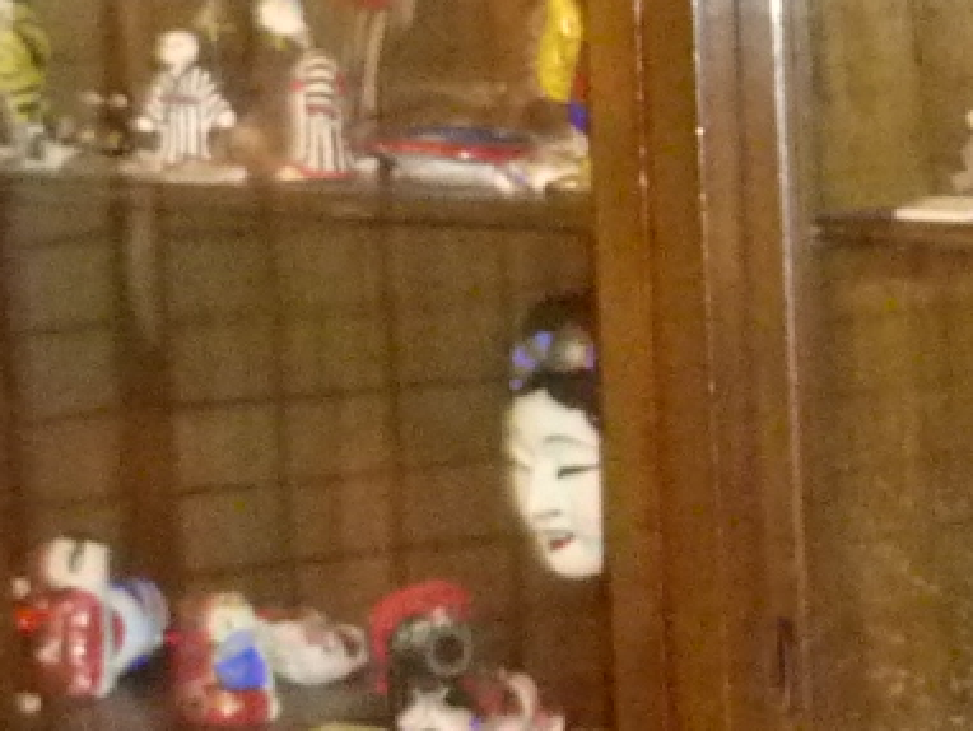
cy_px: 481
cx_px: 1070
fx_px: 3769
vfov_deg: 11.1
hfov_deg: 14.4
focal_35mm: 134
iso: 640
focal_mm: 4.1
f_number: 3.3
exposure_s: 1/8
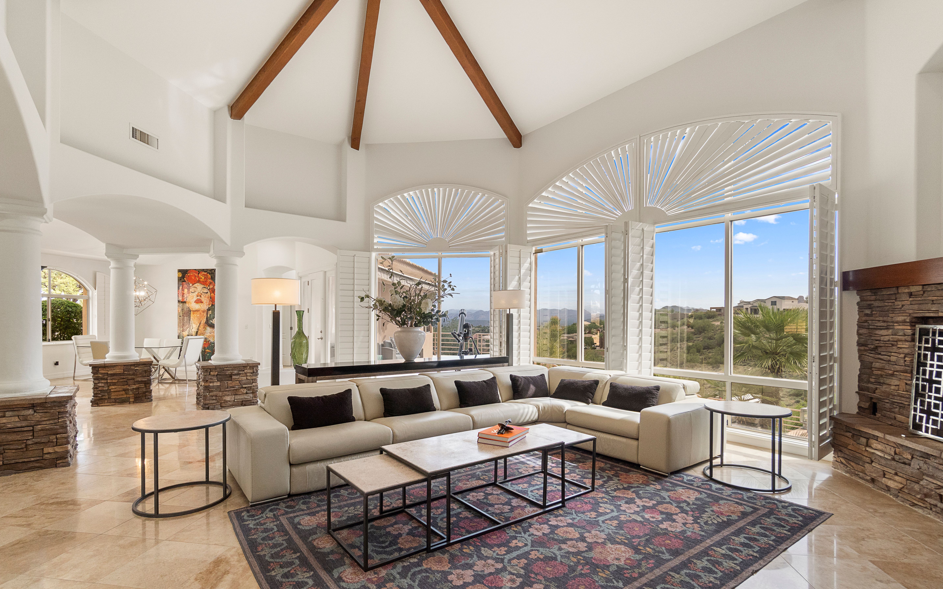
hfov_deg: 92.6
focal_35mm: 18
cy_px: 317
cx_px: 461
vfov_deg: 66.3
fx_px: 451
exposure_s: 1/125
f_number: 8
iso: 400
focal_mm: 11
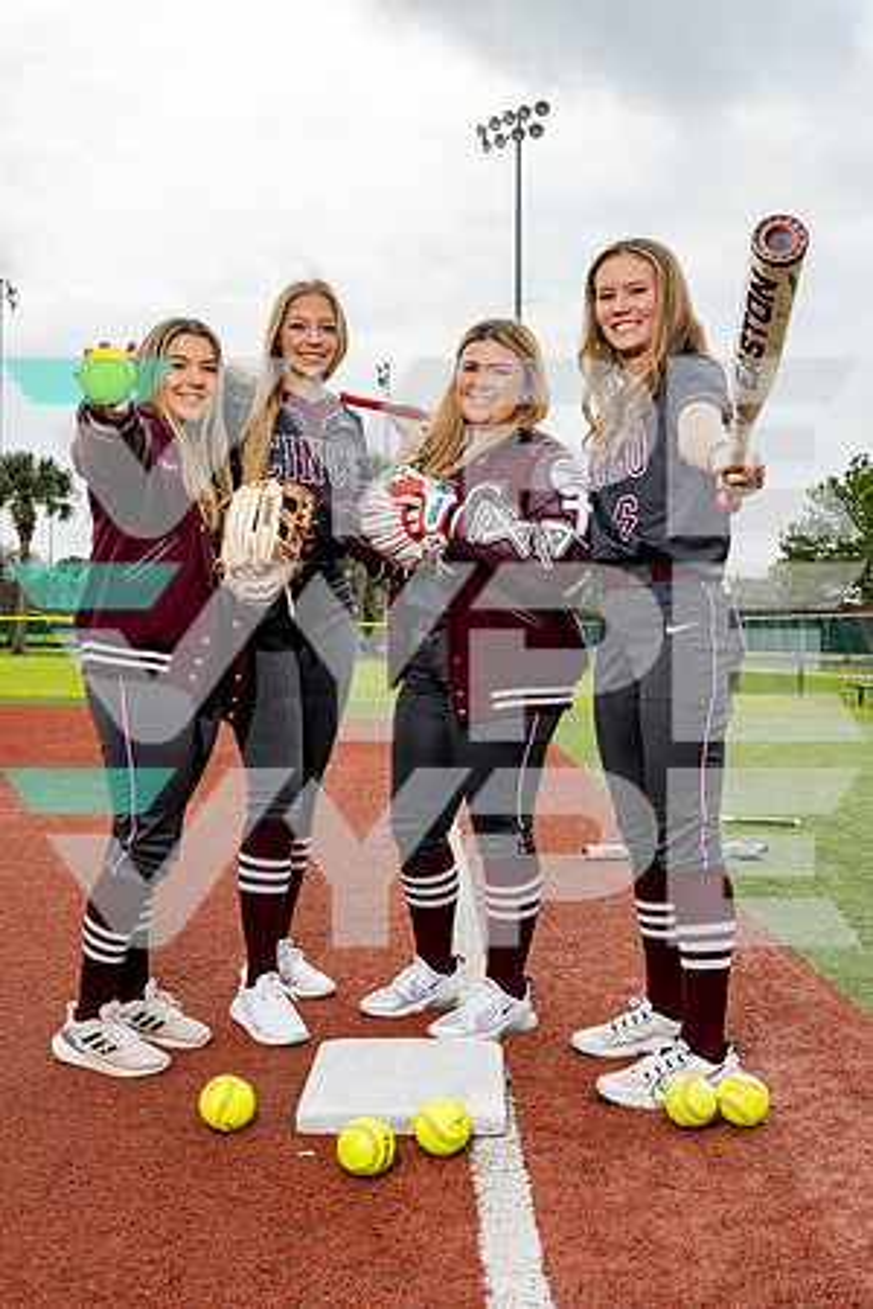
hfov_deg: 37.9
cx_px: 436
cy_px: 654
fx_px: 1273
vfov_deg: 54.4
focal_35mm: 35
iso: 100
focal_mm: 35
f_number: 8
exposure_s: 1/250
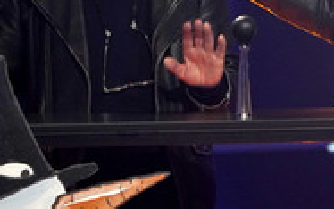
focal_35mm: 614
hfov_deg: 3.4
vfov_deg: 2.1
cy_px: -11
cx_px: 376
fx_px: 5591
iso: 3200
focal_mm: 250
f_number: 5.6
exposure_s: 1/200
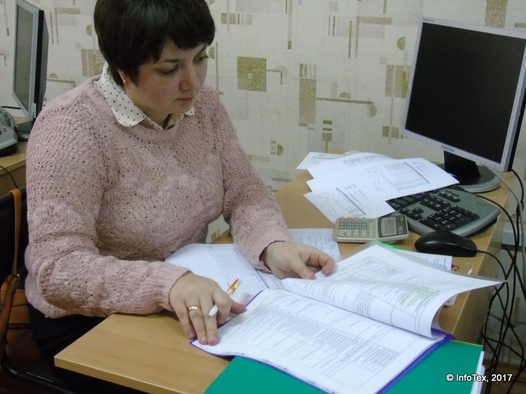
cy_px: 197
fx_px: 699
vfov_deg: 31.5
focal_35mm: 46
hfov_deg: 41.2
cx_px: 263
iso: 800
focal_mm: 8.2
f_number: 4.1
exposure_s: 1/20
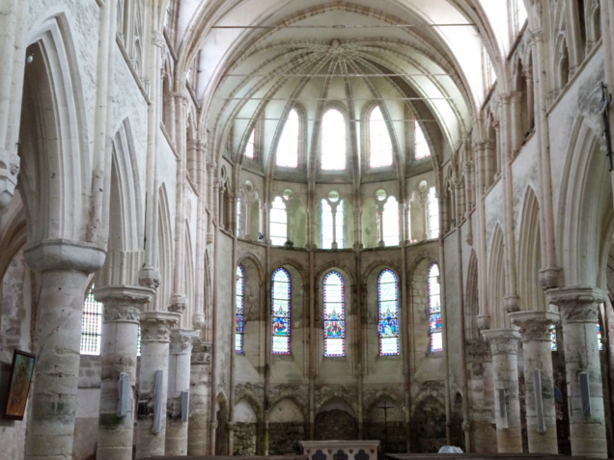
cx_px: 322
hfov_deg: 42.9
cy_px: 214
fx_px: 780
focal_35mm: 44
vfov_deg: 32.9
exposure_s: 1/40
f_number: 4
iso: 160
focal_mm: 5.98
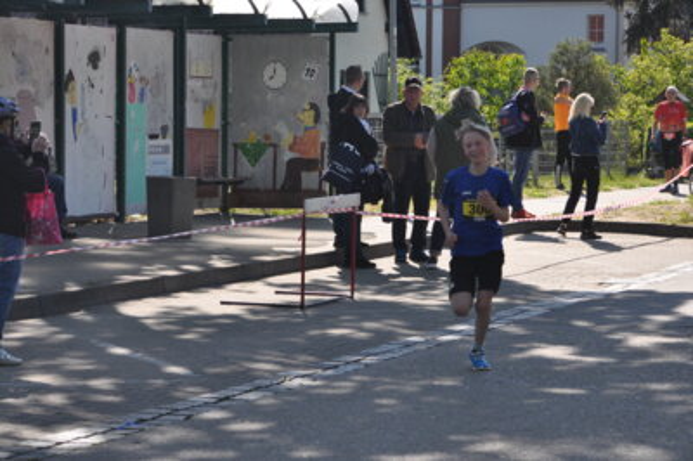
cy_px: 230
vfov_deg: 11.7
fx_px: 2250
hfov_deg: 17.5
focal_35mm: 117
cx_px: 346
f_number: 5
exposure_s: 1/1250
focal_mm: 78
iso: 400
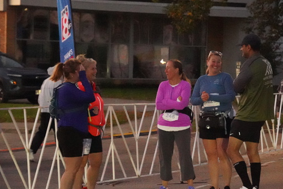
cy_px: 99
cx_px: 144
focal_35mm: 155
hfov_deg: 13.2
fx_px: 1219
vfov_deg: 8.9
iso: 51200
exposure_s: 1/250
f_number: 6.3
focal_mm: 94
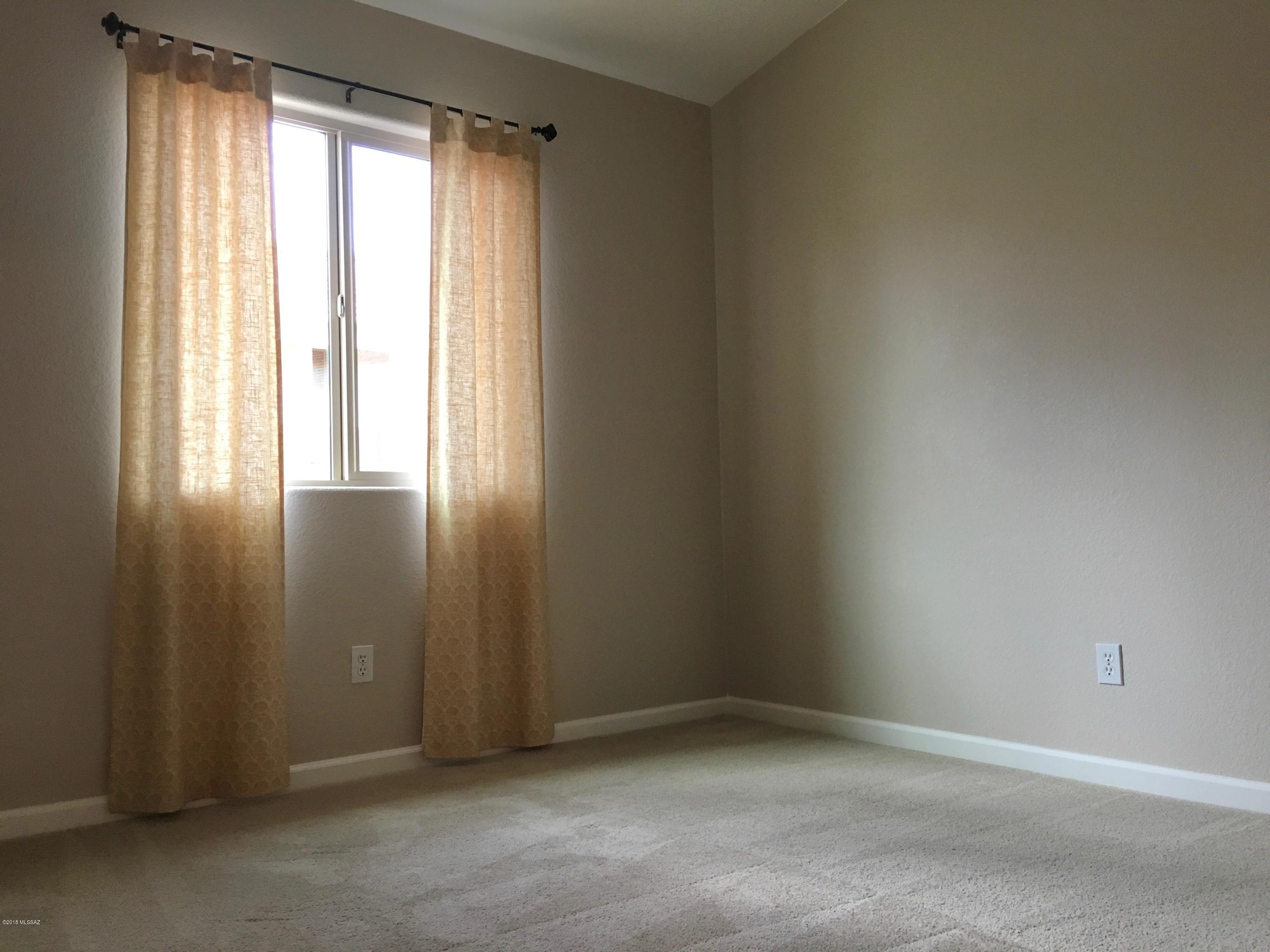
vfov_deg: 48.2
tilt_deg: +3.3
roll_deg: +1.9
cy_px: 476
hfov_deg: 61.7
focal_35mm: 29
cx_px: 635
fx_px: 1064
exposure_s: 1/30
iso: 100
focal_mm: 4.15
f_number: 2.2
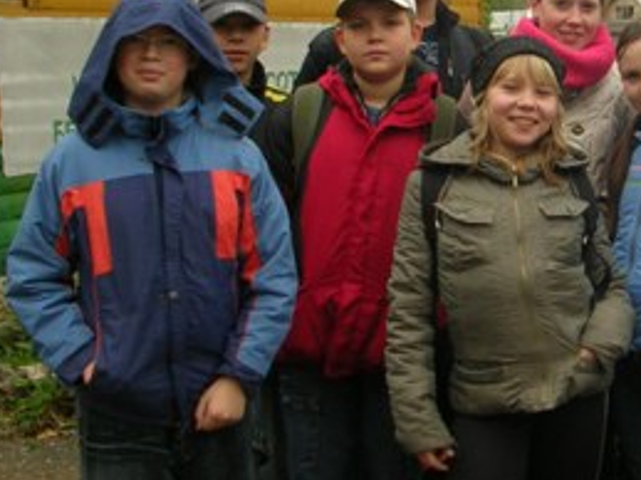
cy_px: 176
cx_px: 676
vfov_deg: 15.7
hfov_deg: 20.1
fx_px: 1740
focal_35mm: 94
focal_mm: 5.8
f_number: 2.8
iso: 50
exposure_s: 1/260
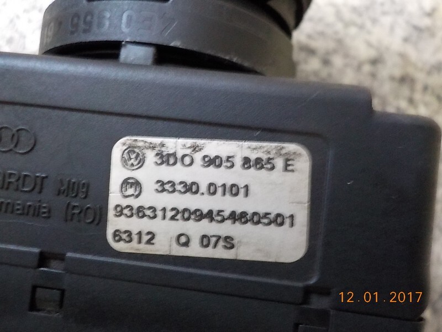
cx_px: 221
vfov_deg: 46.8
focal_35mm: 30
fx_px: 383
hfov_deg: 60.0
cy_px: 166
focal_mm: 4.1
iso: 800
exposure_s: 1/5
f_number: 3.3
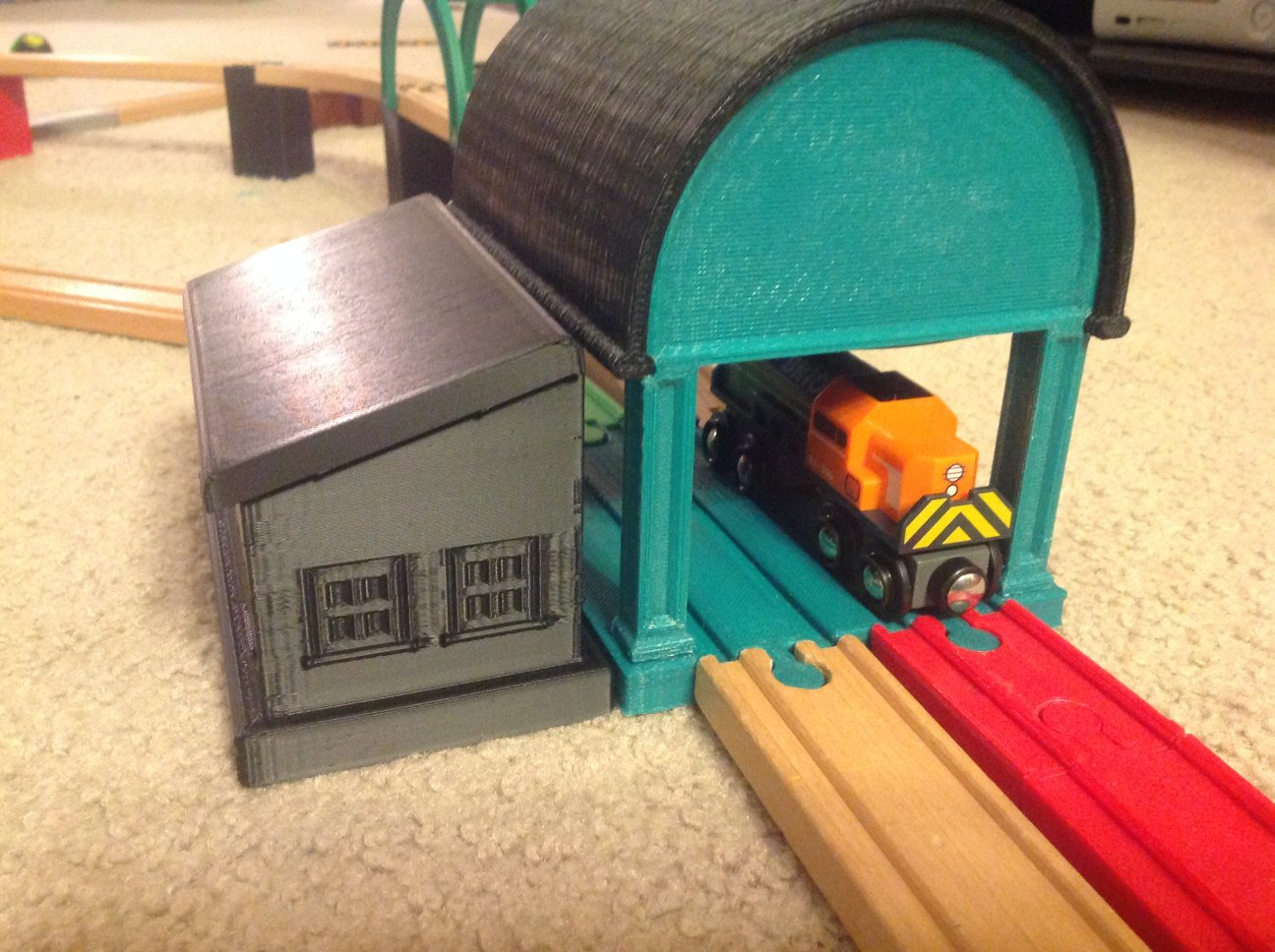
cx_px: 638
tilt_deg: -24.6
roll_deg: -1.3
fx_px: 1287
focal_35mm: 35
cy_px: 476
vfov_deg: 40.6
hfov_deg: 52.7
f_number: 2.4
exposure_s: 1/15
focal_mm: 4.28
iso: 500
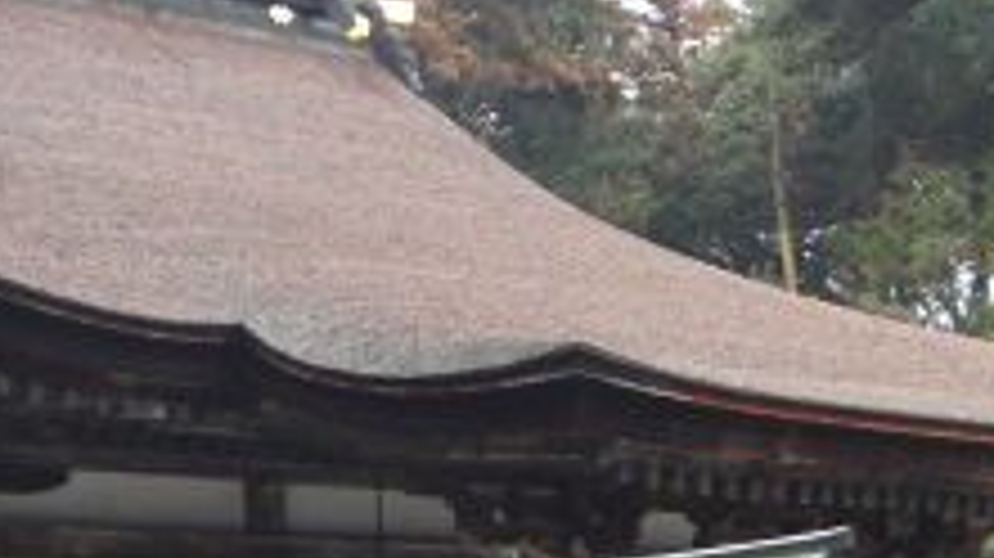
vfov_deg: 11.6
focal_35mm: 104
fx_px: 2739
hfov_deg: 20.5
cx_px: 333
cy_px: 459
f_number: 2.7
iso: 200
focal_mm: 5.8
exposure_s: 1/100
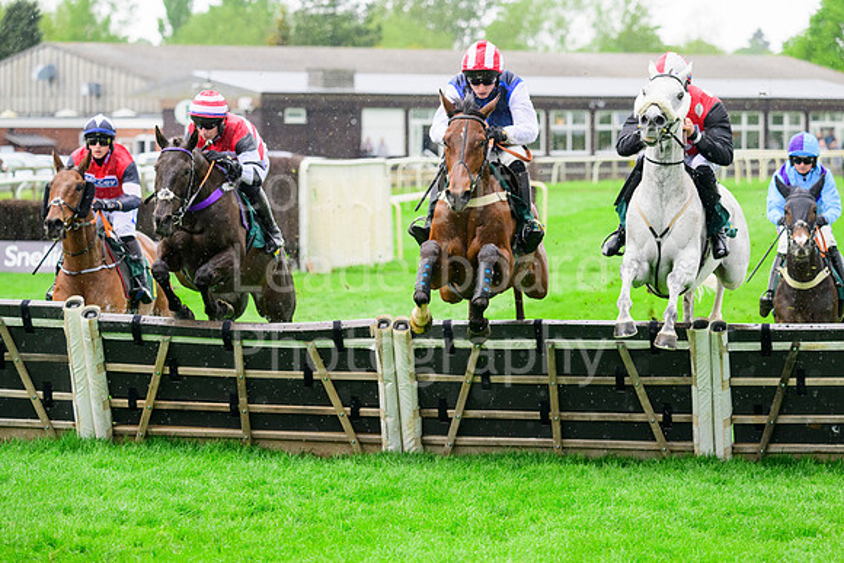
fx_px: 4104
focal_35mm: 175
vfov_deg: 7.9
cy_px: 282
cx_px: 422
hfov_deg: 11.7
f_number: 5.6
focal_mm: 175
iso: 2000
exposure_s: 1/1250
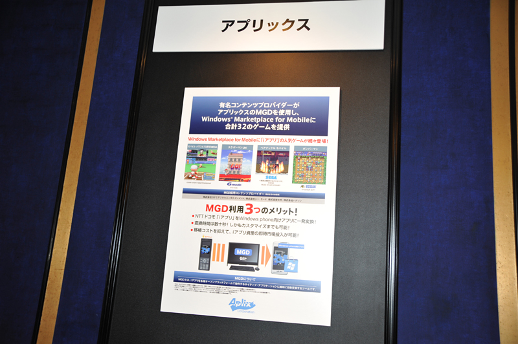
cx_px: 259
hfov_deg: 55.8
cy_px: 172
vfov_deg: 38.8
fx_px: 489
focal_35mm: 34
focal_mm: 34
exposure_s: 1/125
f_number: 3.2
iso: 800
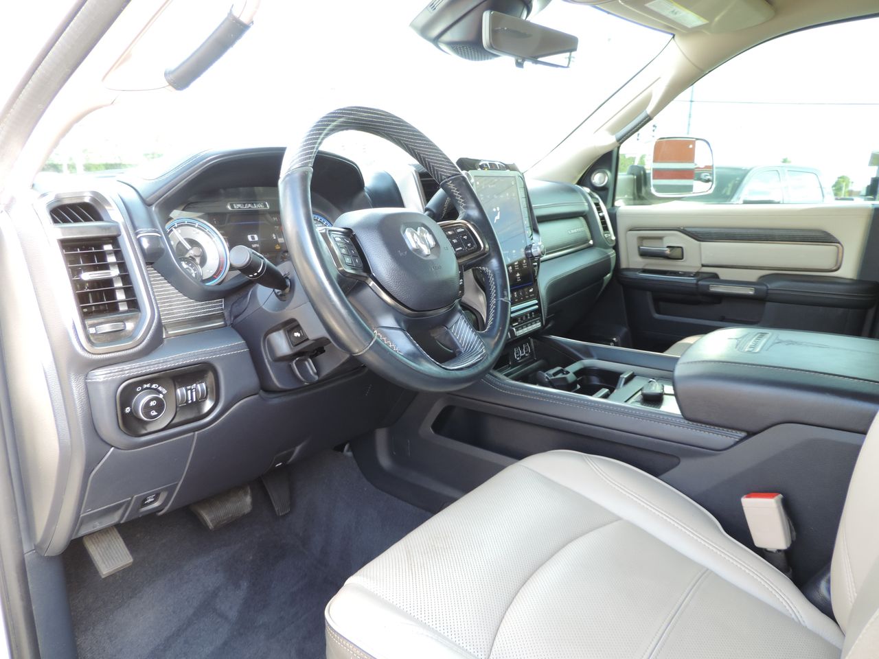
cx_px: 440
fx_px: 609
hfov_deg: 71.6
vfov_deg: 56.8
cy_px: 330
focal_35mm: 24
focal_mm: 4.3
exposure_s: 1/30
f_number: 3
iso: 110
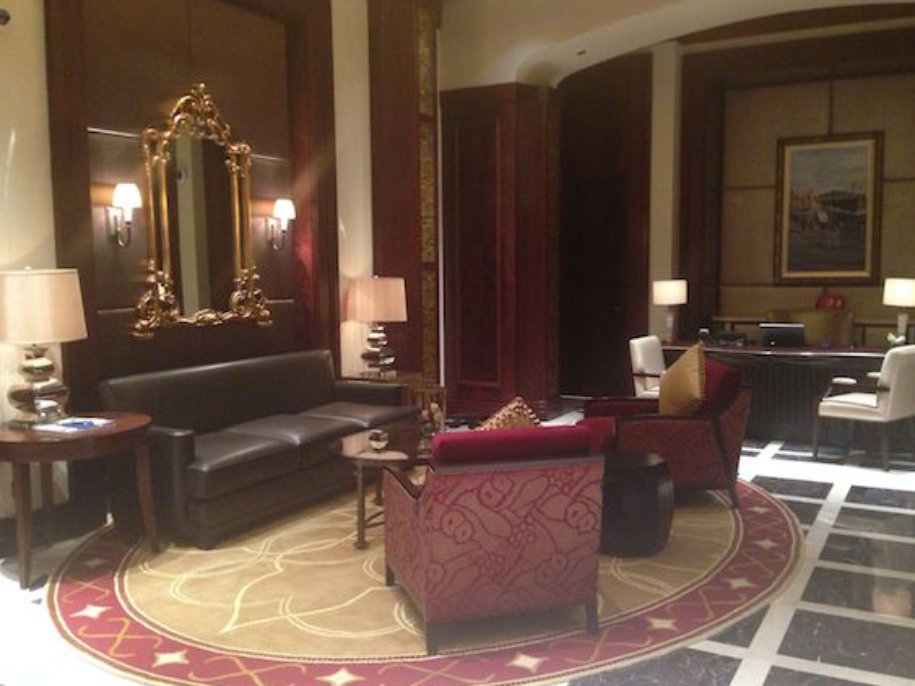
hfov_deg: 54.0
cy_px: 347
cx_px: 470
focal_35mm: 34
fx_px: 899
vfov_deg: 41.8
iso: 400
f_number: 2.4
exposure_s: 1/15
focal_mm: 4.12
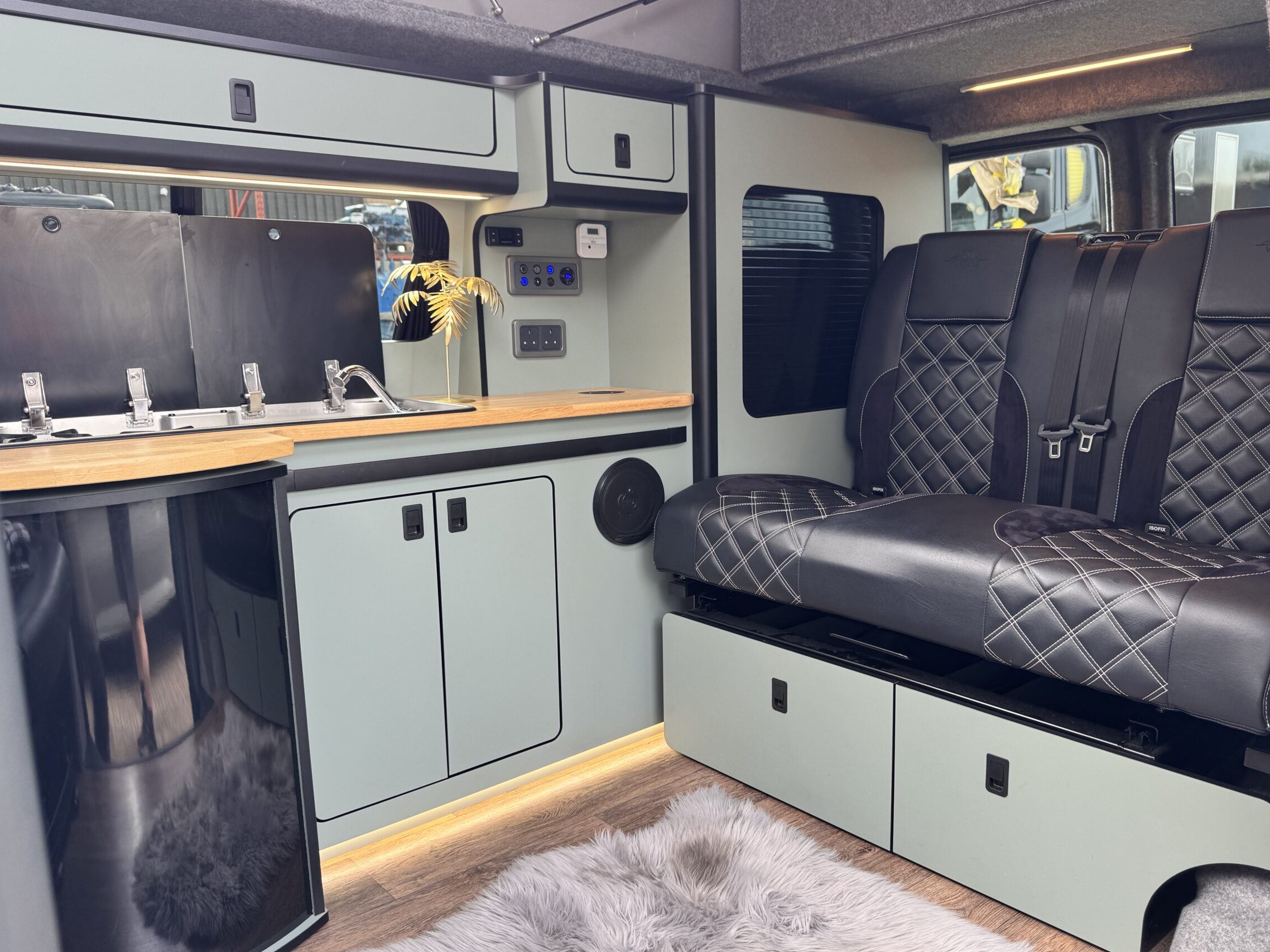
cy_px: 491
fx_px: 991
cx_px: 685
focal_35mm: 27
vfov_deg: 51.3
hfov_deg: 65.2
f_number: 1.78
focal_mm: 6.76
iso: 64
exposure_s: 1/141
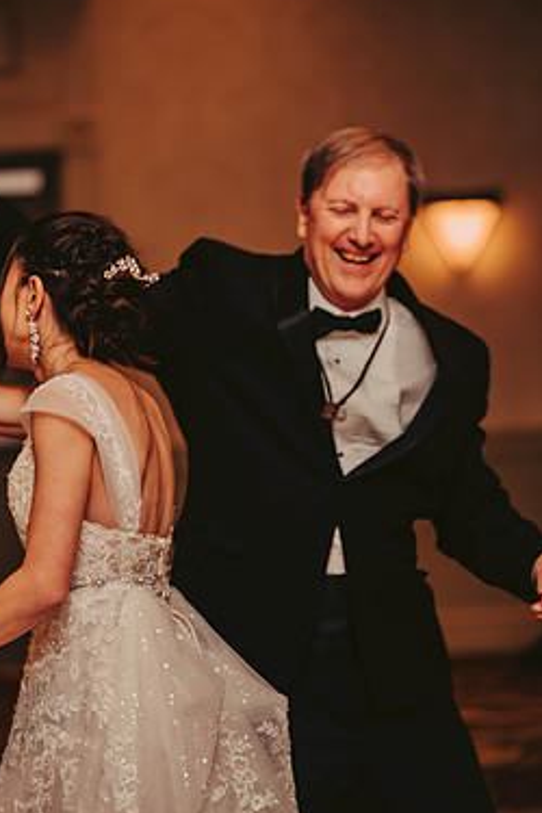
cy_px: 384
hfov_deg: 8.5
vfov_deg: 12.7
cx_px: 221
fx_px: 3658
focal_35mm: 162
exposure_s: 1/60
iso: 800
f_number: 2.8
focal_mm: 135
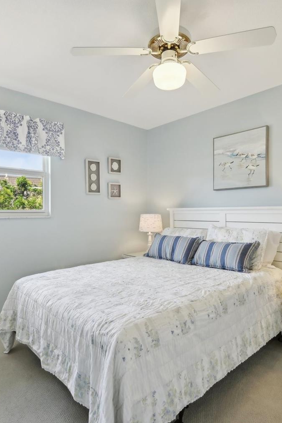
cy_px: 213
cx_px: 141
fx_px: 258
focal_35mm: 22
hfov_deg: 57.2
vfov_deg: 78.6
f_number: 8
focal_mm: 14
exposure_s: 1/80
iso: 400
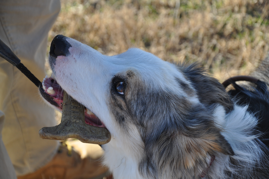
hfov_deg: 17.1
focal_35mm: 120
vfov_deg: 11.4
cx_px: 134
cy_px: 90
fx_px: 896
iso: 400
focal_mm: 80
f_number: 5.6
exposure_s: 1/500
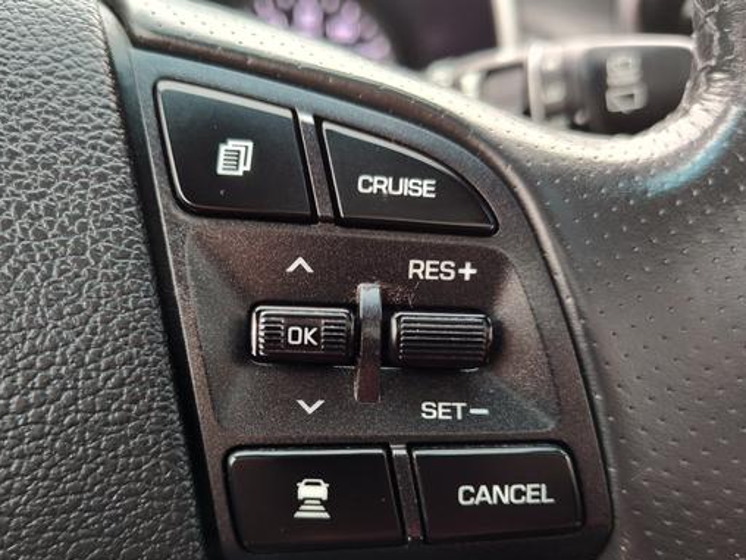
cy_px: 329
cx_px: 338
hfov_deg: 61.5
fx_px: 625
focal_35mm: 29
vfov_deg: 48.0
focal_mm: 5.56
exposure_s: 1/60
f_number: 1.88
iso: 450
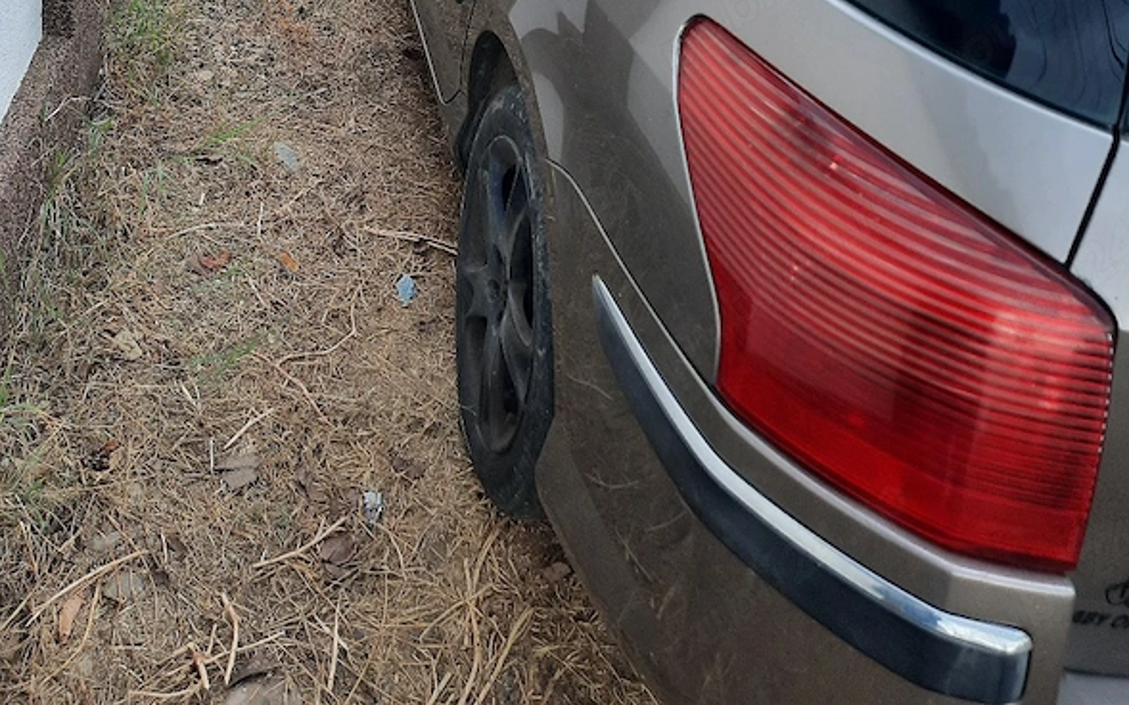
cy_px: 23
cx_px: 562
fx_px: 1108
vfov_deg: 32.8
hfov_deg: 54.0
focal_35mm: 36
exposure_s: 1/100
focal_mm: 4.6
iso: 40
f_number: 2
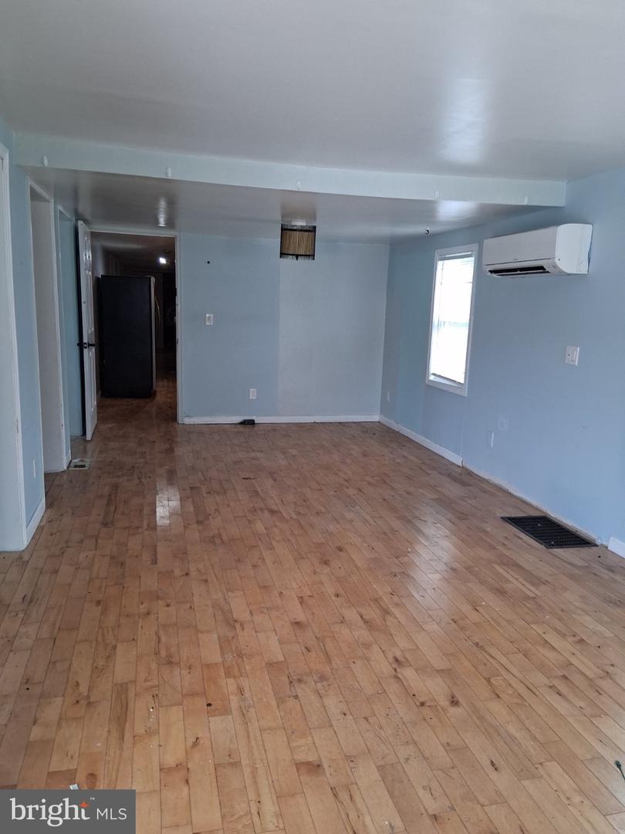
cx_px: 312
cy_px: 417
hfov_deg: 53.1
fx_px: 626
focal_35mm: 26
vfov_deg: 67.3
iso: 250
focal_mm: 3.98
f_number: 1.8
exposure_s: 1/100
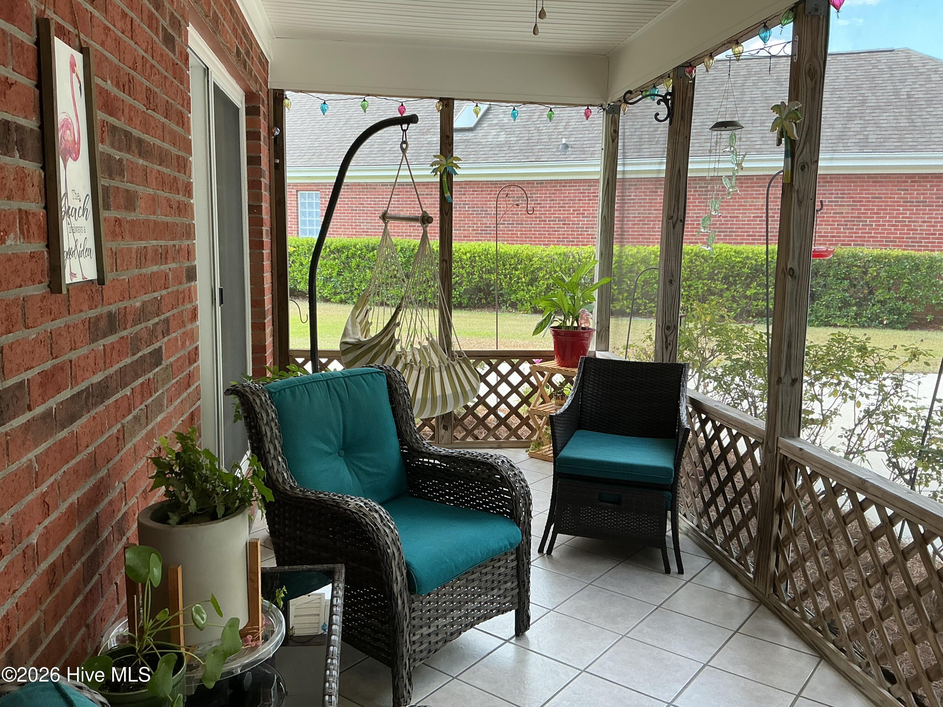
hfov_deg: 61.7
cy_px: 354
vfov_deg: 48.2
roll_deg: -0.8
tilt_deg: -9.0
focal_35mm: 29
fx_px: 790
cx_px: 472
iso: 32
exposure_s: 1/120
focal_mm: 3
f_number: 1.8
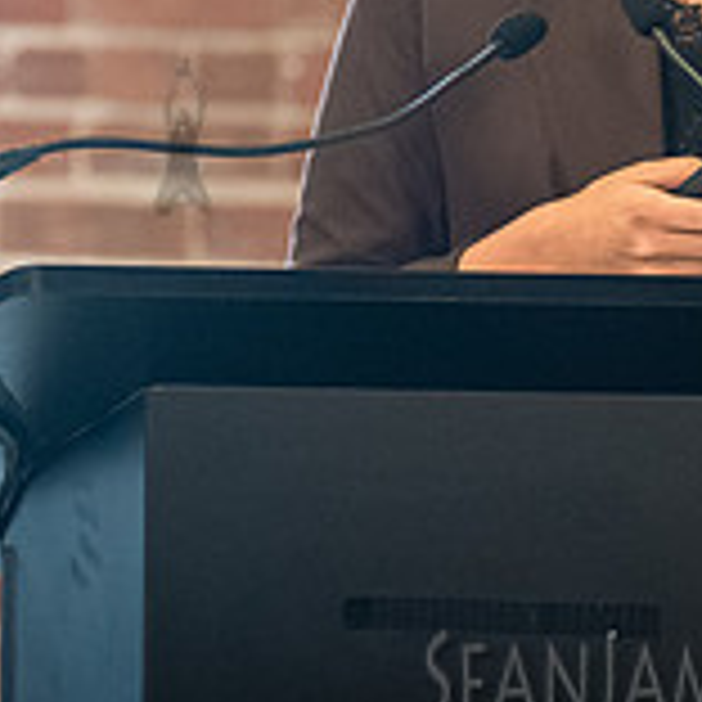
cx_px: 1064
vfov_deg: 3.1
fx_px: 13147
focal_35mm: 573
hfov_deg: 3.0
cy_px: -46
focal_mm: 145
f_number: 3.2
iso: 2500
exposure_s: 1/250
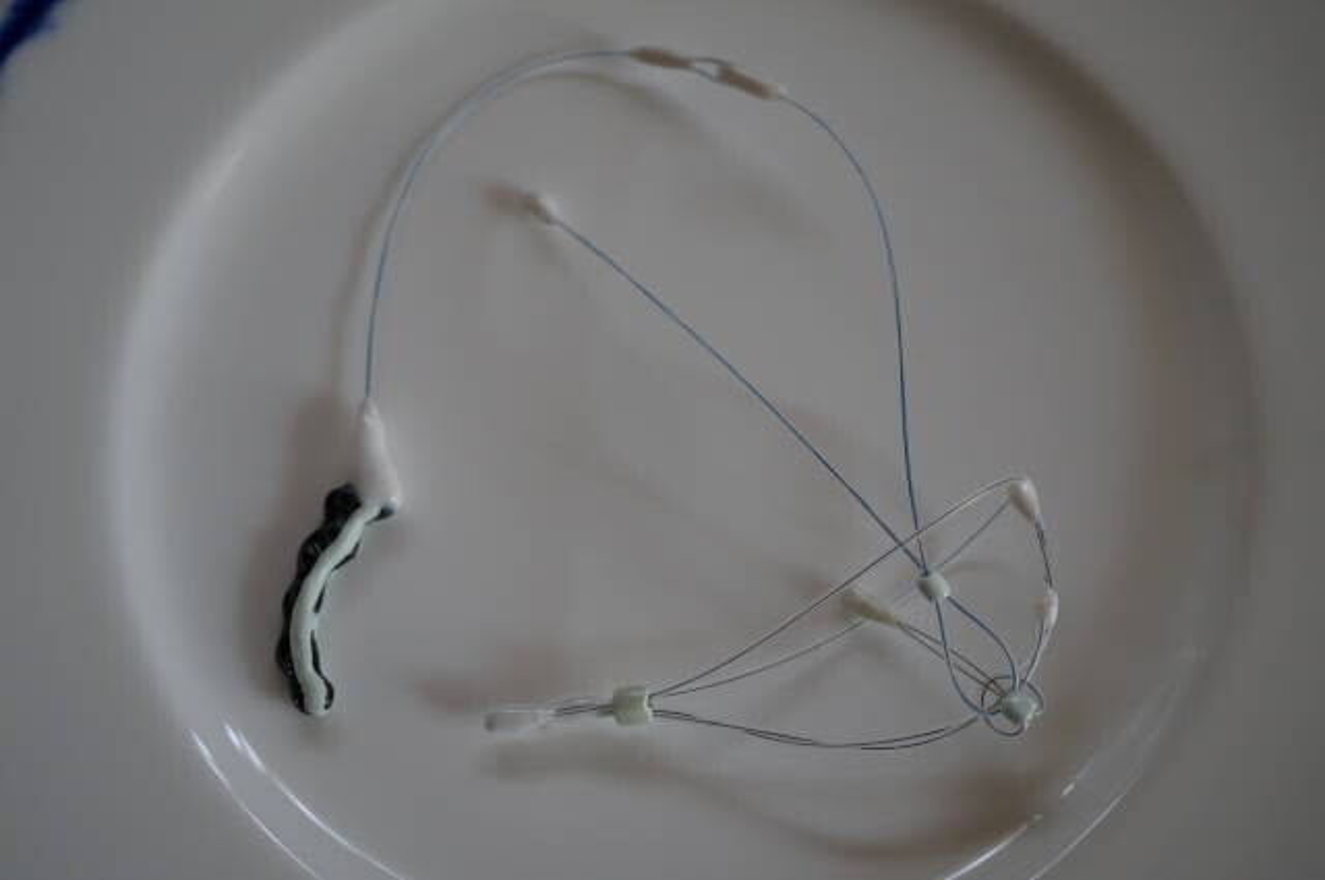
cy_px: 440
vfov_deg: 29.8
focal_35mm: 45
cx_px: 662
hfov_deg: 43.7
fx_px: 1654
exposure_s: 1/60
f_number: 4
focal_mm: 30
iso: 500
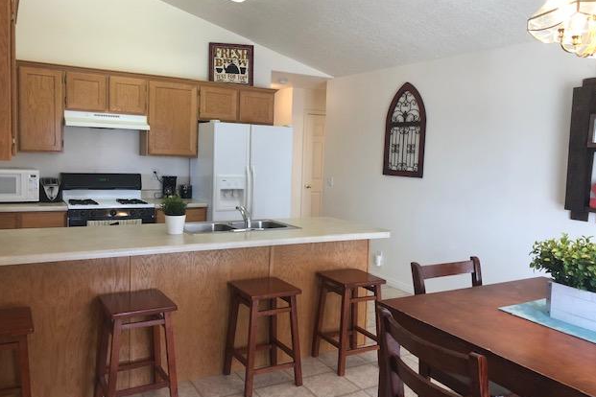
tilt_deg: -6.4
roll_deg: -2.4
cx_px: 303
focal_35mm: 30
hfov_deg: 61.9
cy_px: 197
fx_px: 497
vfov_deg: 43.6
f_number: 1.8
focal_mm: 3.99
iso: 32
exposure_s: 1/30
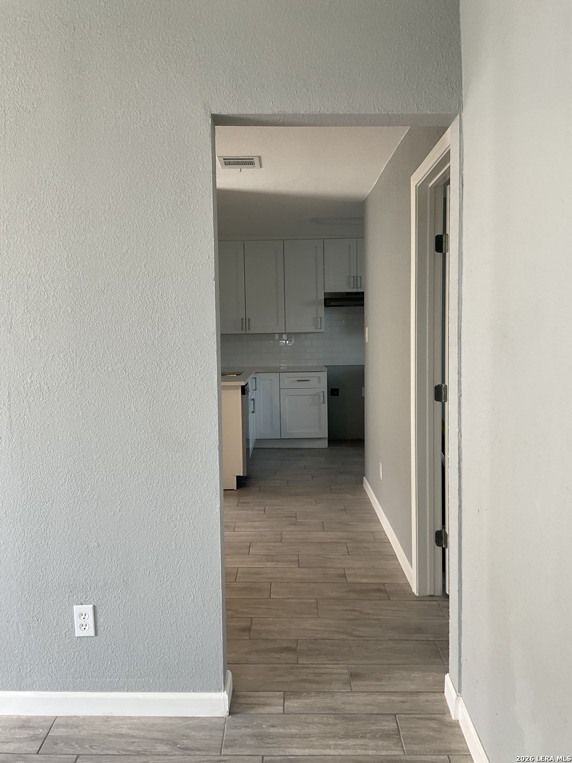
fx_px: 639
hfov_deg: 48.2
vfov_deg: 61.7
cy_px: 382
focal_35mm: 29
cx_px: 286
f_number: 1.8
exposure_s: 1/60
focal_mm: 3
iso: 40
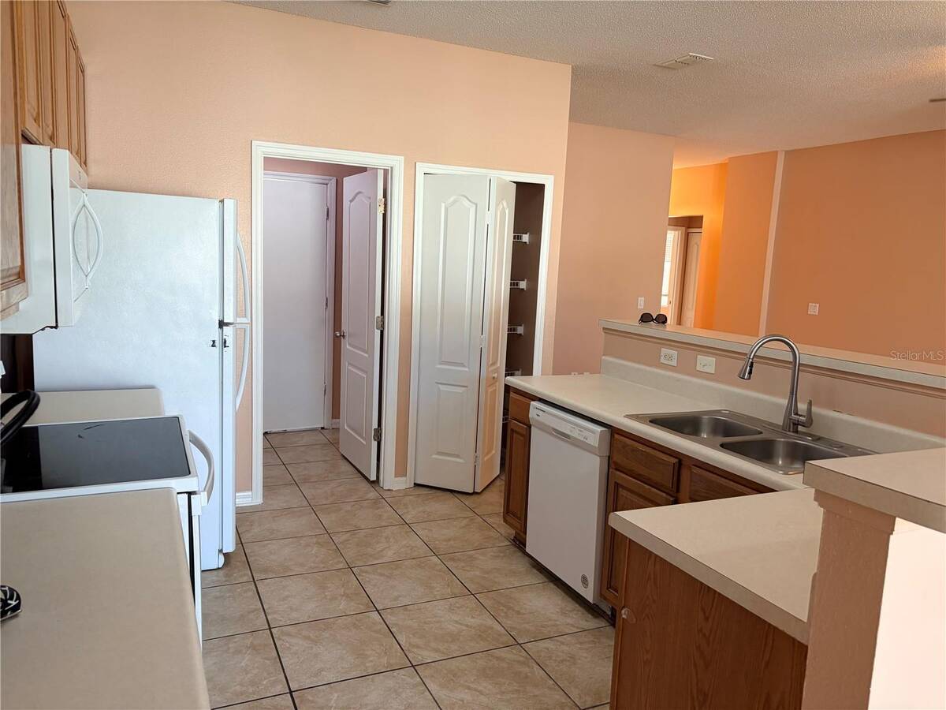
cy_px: 355
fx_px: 711
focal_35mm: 26
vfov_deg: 53.1
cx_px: 473
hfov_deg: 67.3
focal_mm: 5.96
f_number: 1.6
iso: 80
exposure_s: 1/60
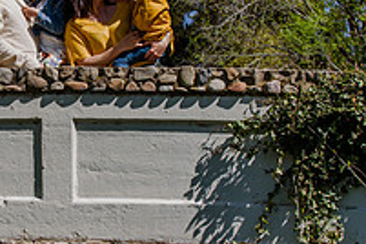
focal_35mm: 103
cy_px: 101
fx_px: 1047
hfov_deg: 19.5
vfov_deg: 13.3
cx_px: 49
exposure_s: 1/160
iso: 200
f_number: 10
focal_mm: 32
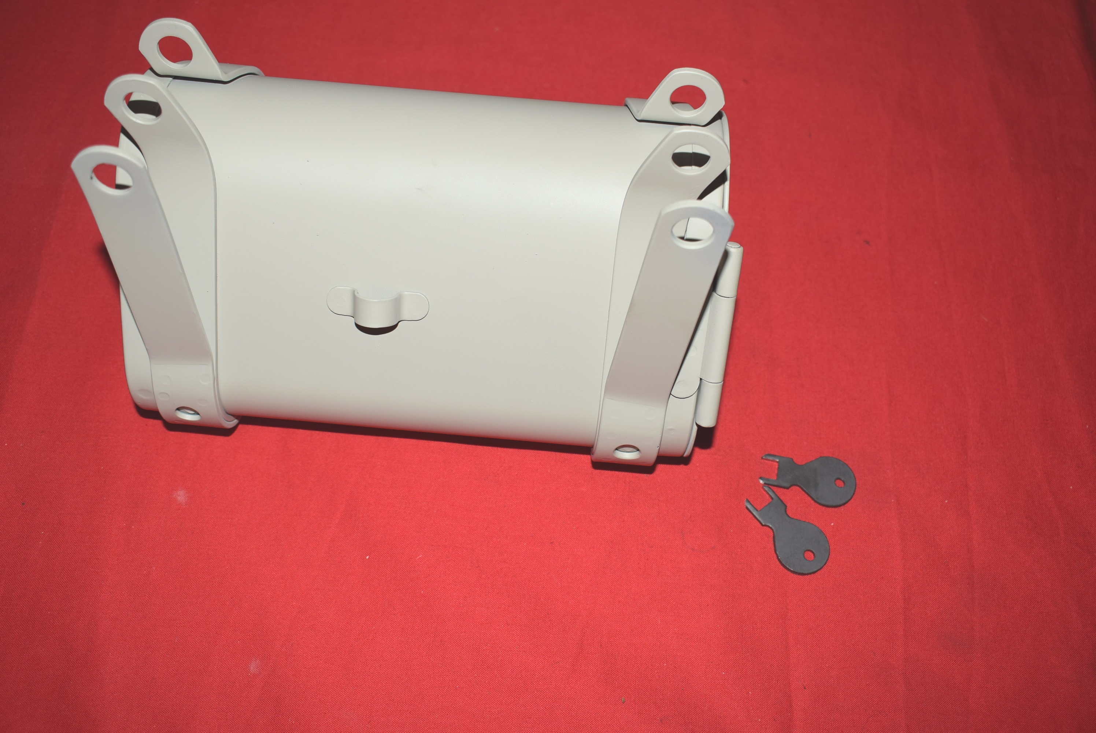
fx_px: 1097
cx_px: 548
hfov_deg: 53.1
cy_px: 366
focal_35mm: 36
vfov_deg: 36.9
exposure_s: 1/200
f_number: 5.6
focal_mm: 24
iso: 160
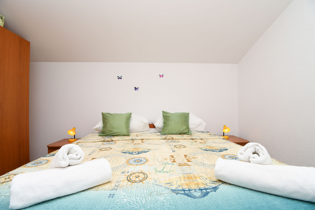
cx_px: 158
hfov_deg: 100.4
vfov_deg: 77.3
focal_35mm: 15
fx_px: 131
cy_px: 105
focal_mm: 10
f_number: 9
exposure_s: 1/100
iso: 100
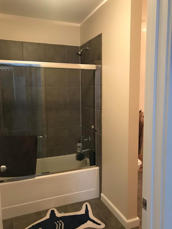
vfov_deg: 61.7
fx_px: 192
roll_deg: -0.3
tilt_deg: -8.0
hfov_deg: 48.2
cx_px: 88
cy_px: 118
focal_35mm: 29
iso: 80
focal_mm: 3.99
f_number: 1.8
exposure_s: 1/15
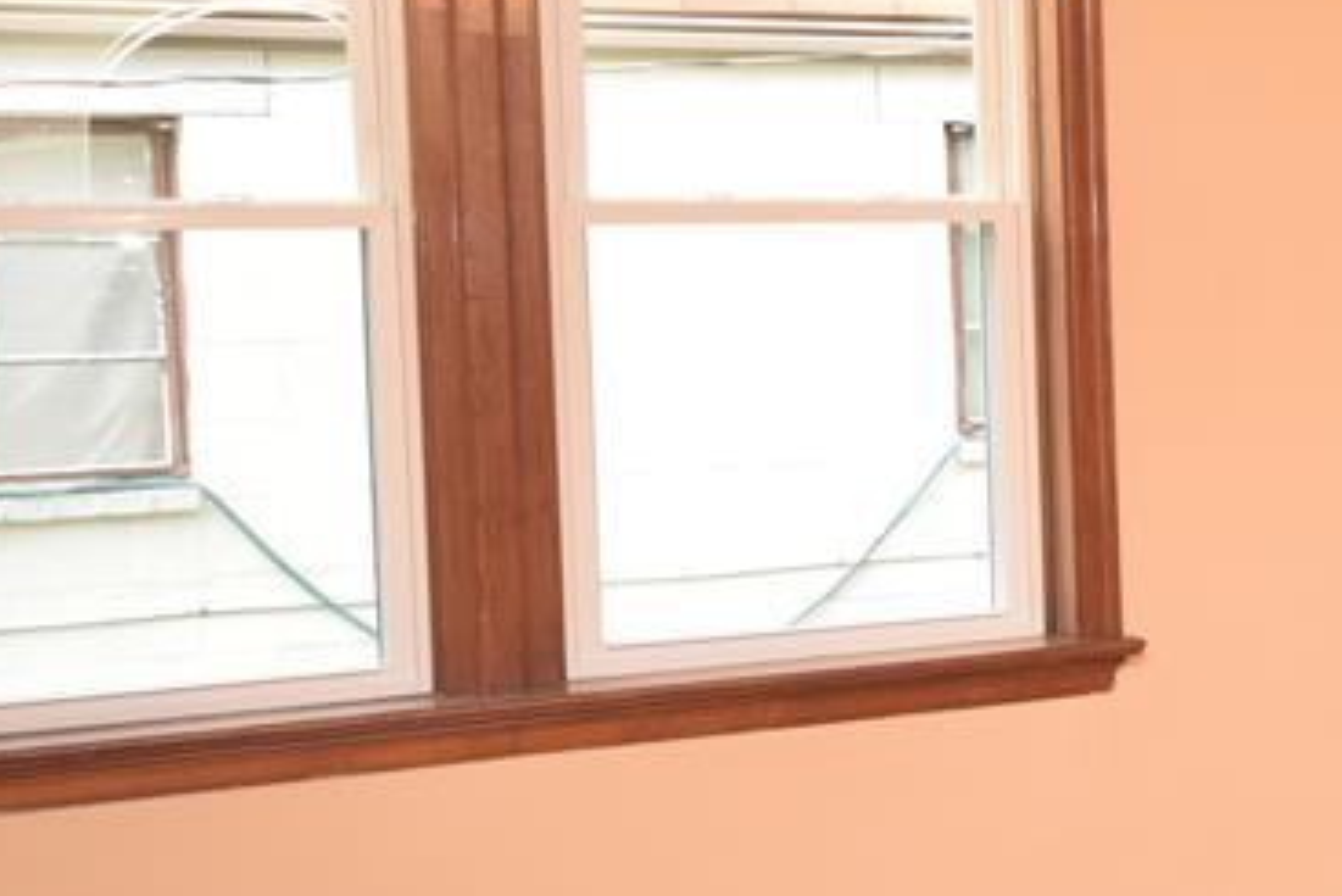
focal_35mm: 71
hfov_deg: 24.5
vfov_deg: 19.2
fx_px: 2648
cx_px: 1788
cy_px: 395
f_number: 5.6
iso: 640
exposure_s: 1/125
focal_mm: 16
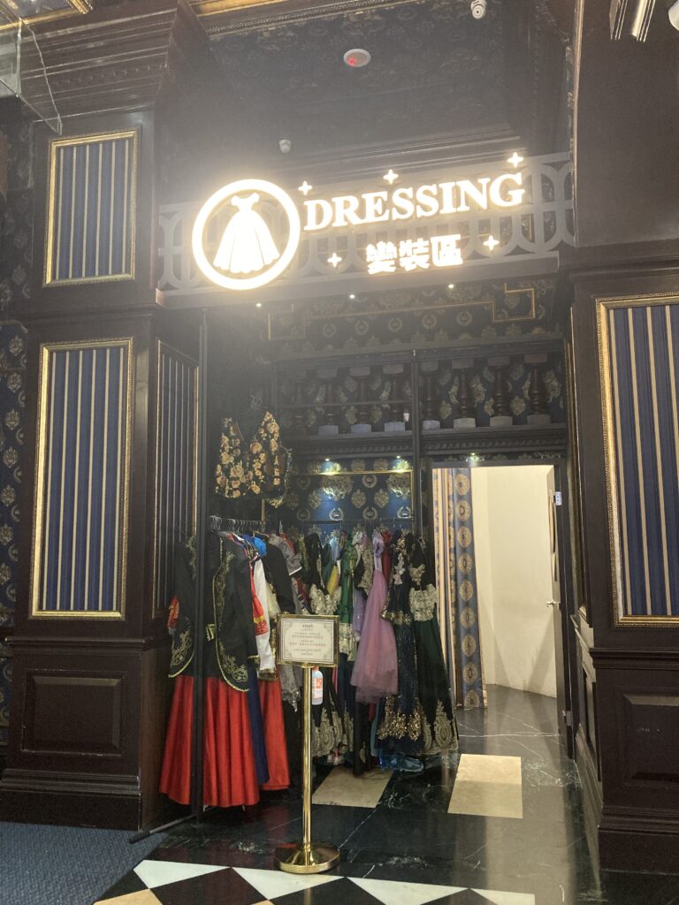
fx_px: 732
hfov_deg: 49.7
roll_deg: +1.3
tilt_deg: +9.1
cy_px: 452
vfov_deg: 63.4
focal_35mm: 28
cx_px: 340
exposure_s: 1/40
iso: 400
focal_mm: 3.99
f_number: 1.8
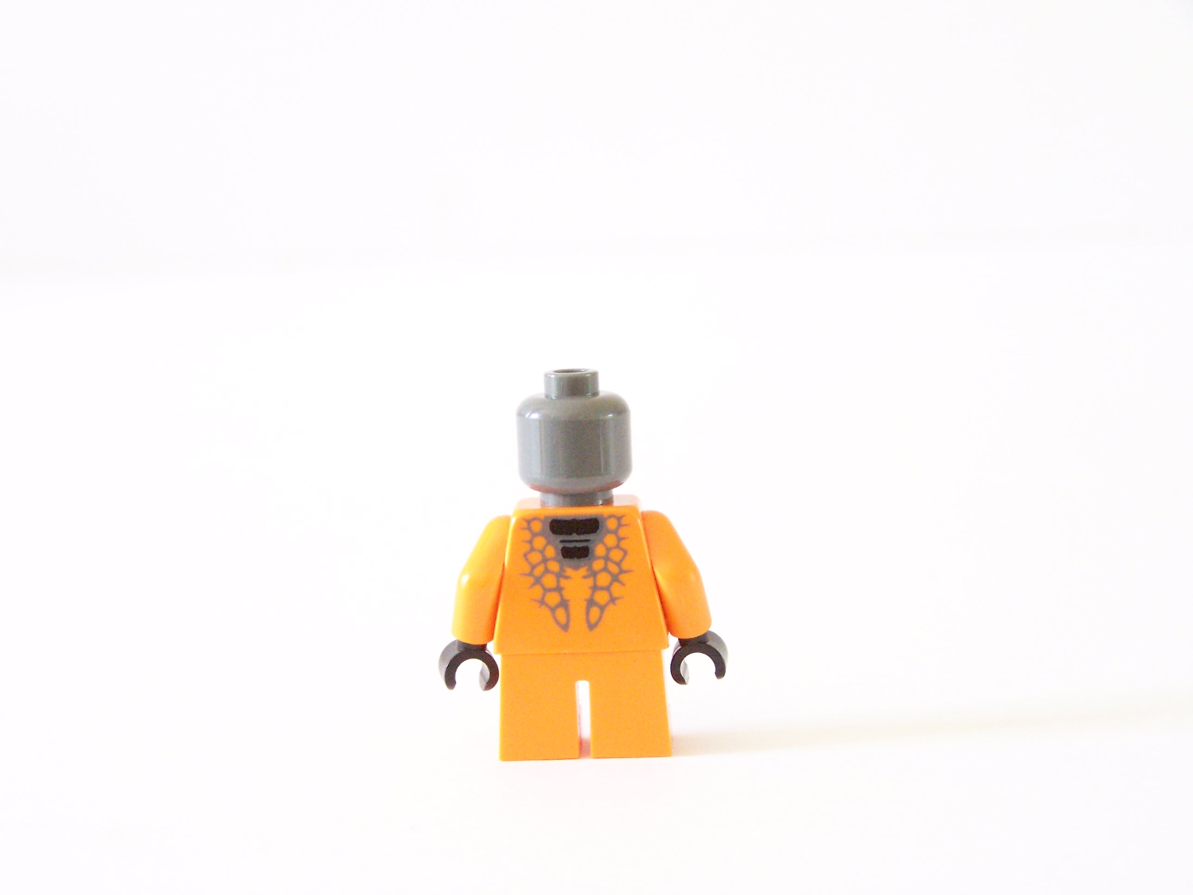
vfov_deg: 19.6
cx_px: 596
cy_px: 448
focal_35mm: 75
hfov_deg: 26.0
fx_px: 2585
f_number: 3.2
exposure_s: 1/45
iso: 400
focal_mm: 12.4
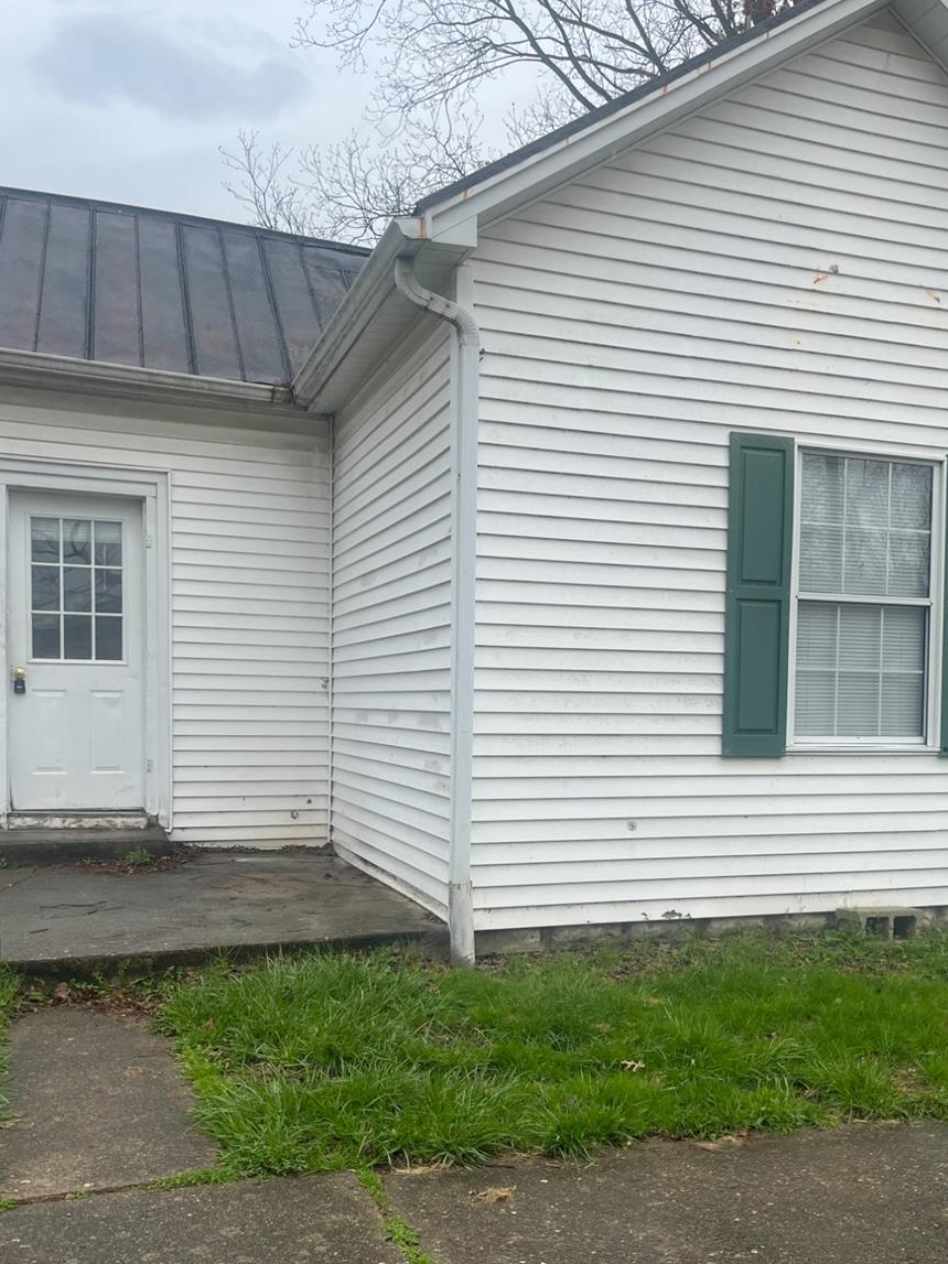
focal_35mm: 34
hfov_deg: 41.6
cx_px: 575
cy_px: 750
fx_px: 1242
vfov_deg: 53.6
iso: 50
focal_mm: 5.1
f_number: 1.6
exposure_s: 1/1000
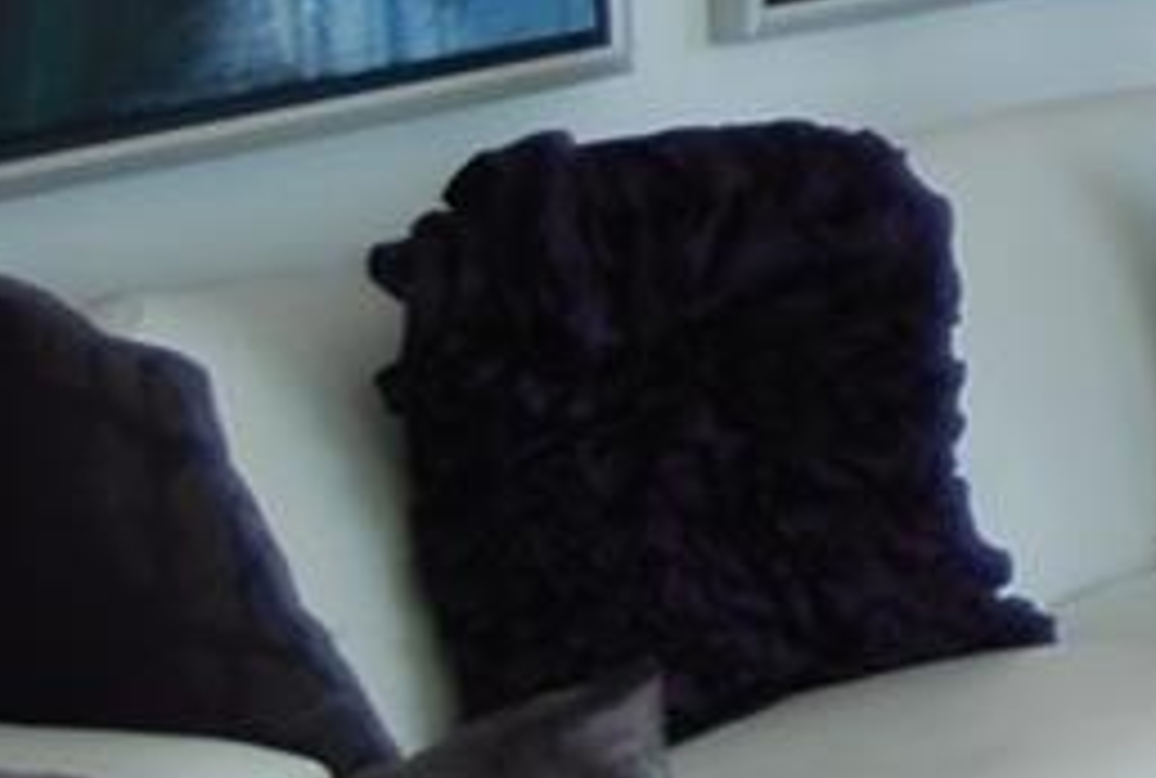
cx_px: 3490
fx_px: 9311
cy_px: -798
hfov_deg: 6.5
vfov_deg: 4.7
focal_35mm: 289
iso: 200
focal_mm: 31
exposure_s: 1/100
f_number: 5
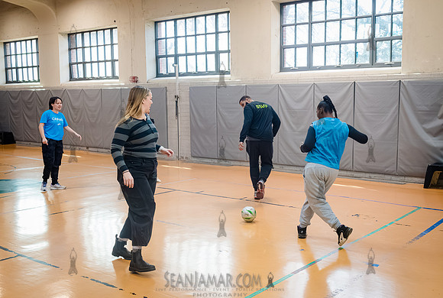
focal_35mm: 40
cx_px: 245
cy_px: 156
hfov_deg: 48.6
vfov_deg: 33.9
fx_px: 489
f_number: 5
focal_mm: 35
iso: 8000
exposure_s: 1/800
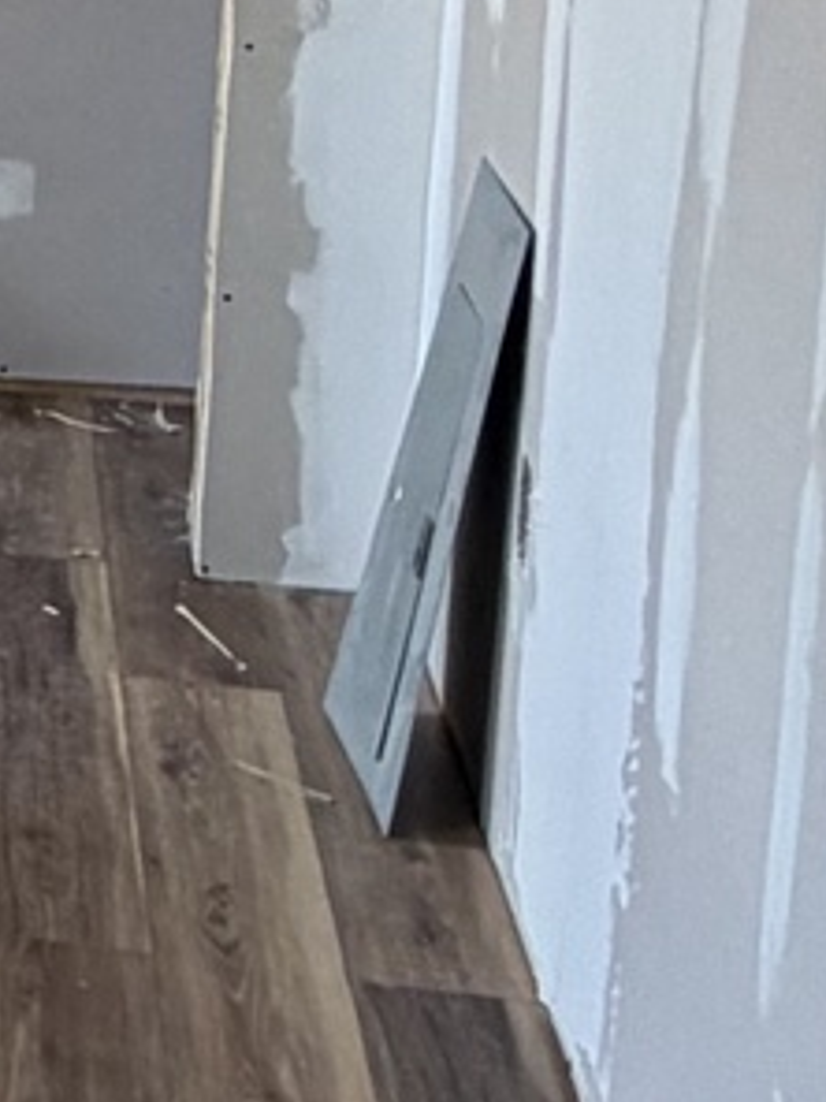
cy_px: 45
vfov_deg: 17.7
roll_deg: +1.9
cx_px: -1492
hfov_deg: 10.5
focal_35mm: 109
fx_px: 3468
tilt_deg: -11.3
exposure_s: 1/121
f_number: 2.2
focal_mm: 2.22
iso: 64
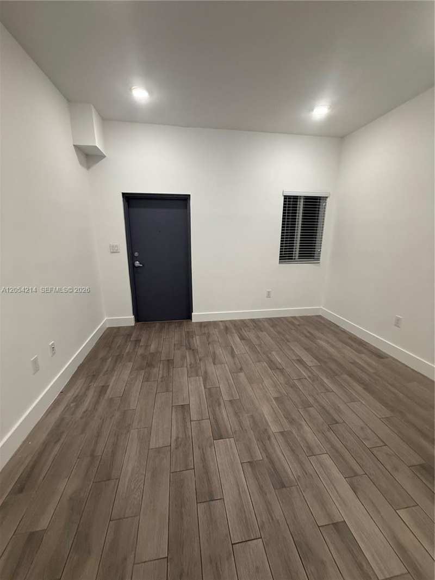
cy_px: 290
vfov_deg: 102.1
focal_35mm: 14
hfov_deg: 85.7
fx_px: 234
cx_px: 218
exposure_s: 1/120
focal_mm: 2.22
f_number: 2.2
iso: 320
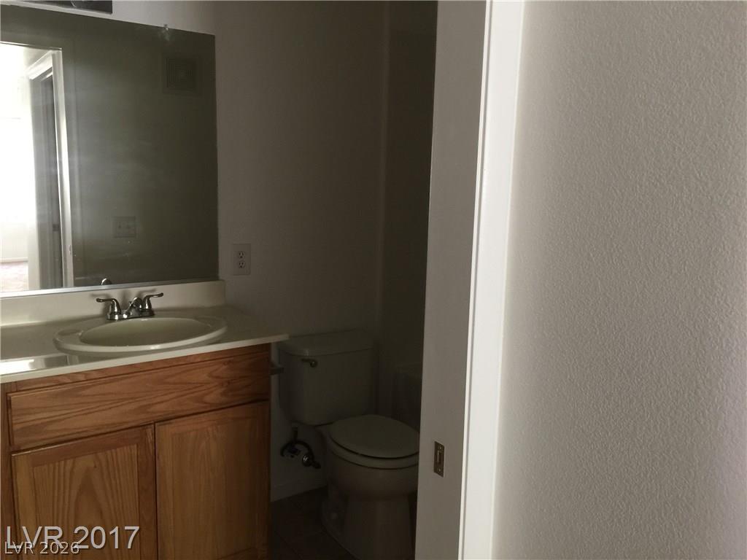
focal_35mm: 29
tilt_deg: -10.3
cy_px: 280
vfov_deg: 48.2
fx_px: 626
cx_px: 374
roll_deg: -1.1
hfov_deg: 61.7
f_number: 2.2
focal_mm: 4.15
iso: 80
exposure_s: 1/15
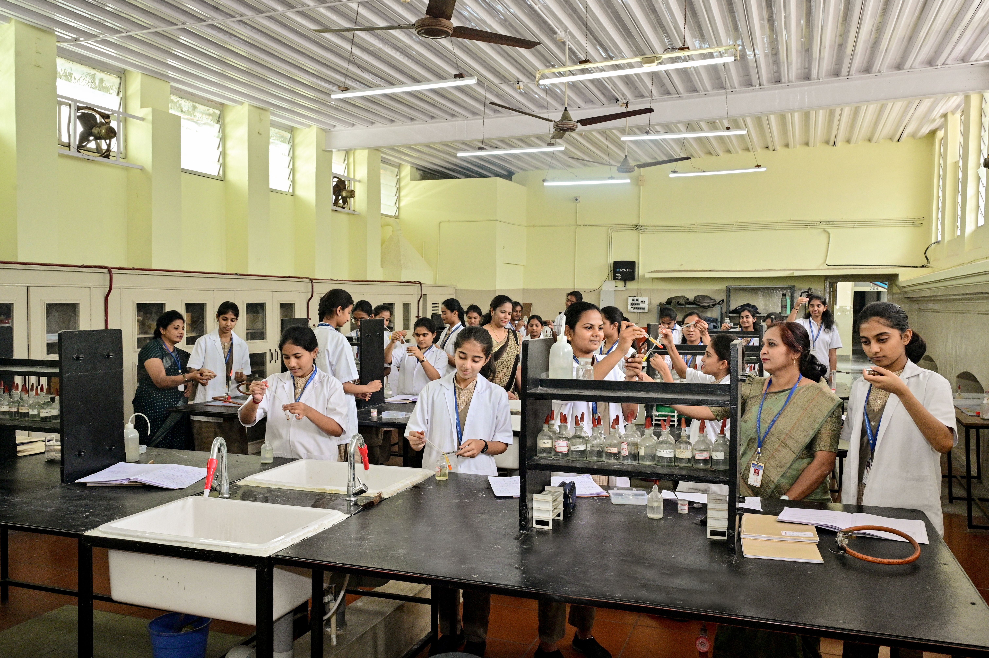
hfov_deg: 65.5
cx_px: 494
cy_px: 329
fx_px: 769
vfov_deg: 46.3
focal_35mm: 28
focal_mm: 28
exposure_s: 1/160
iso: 1600
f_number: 11
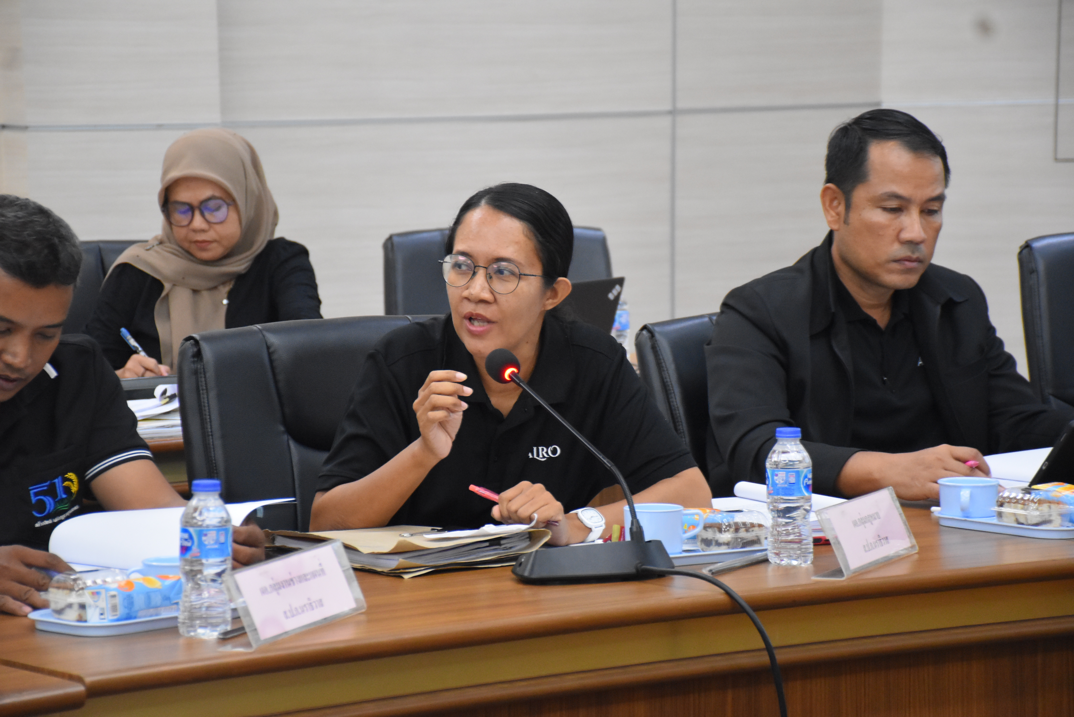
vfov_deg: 10.8
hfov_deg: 16.1
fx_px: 3804
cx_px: 537
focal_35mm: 128
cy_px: 358
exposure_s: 1/50
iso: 3200
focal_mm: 85
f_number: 5.3
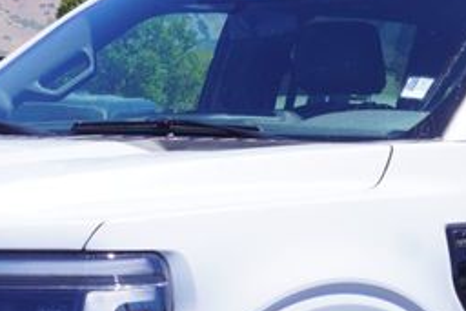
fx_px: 2720
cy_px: 418
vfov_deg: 6.5
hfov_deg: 9.8
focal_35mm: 210
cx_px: 329
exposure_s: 1/125
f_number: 10
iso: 100
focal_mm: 35
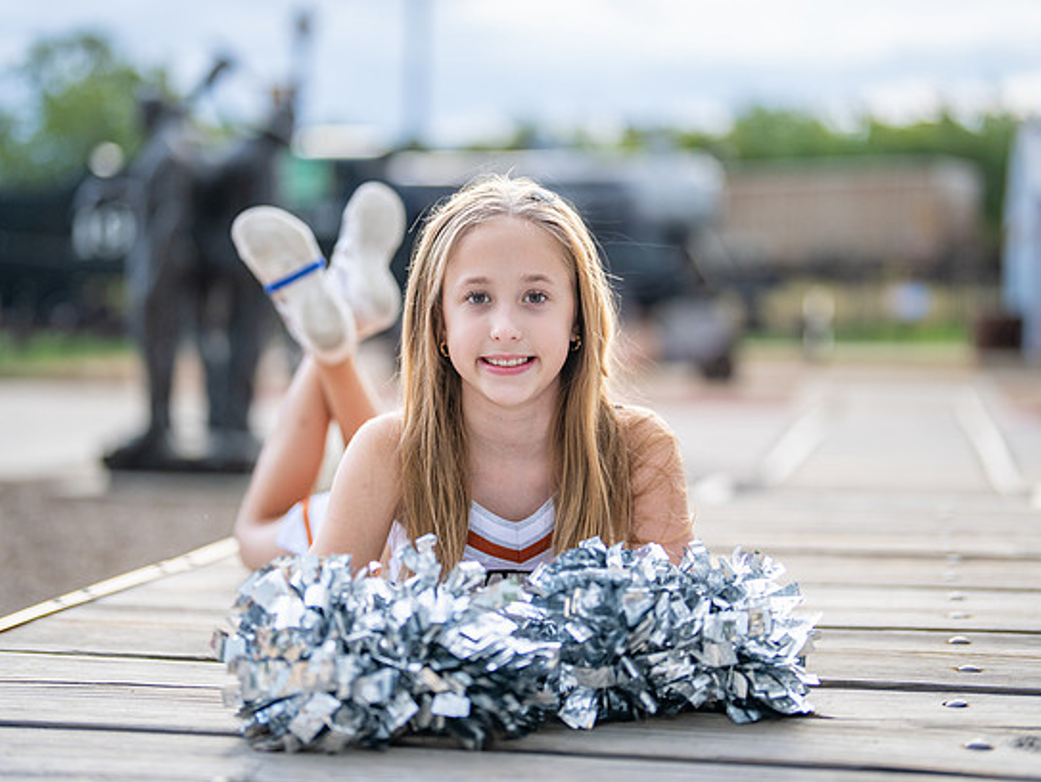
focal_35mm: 60
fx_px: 1806
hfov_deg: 32.2
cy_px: 366
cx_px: 508
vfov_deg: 24.4
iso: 250
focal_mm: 50
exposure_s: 1/800
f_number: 1.2
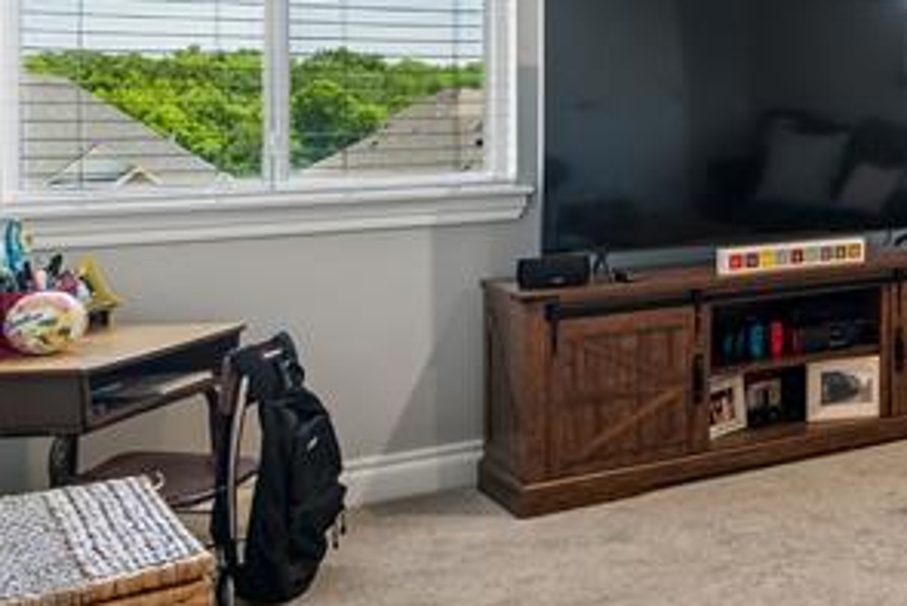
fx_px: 1311
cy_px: 111
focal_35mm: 52
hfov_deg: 29.5
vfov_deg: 25.5
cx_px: 1222
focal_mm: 10
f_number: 6.3
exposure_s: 1/30
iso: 200
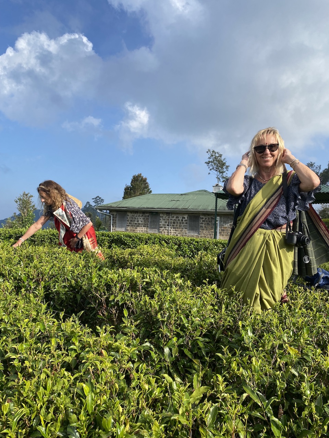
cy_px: 219
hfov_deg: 53.1
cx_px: 164
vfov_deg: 67.3
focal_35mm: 26
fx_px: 329
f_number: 1.8
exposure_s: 1/1866
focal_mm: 4.25
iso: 32
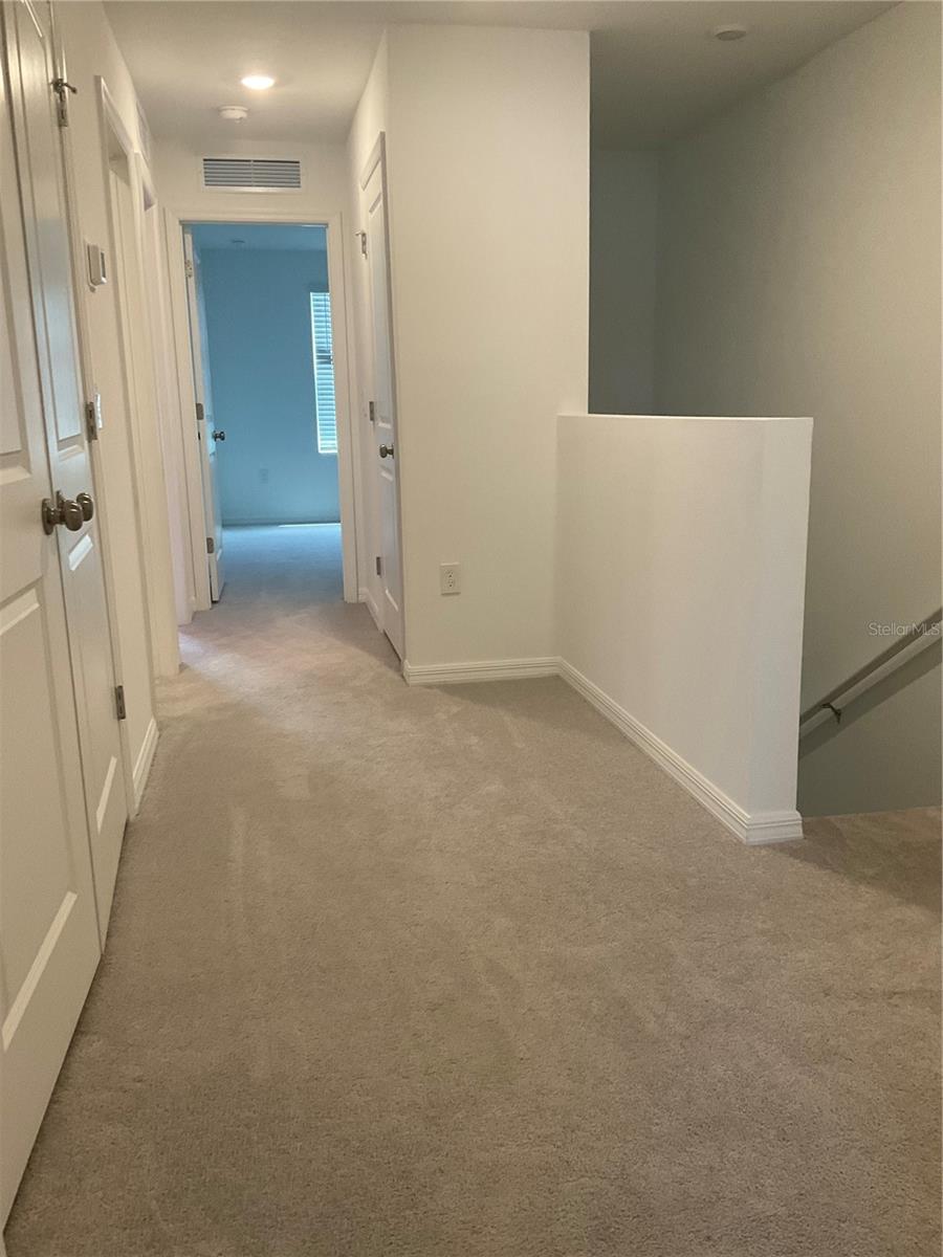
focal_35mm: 29
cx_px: 472
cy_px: 628
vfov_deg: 61.7
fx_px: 1053
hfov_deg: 48.2
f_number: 1.8
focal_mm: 3
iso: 80
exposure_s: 1/60
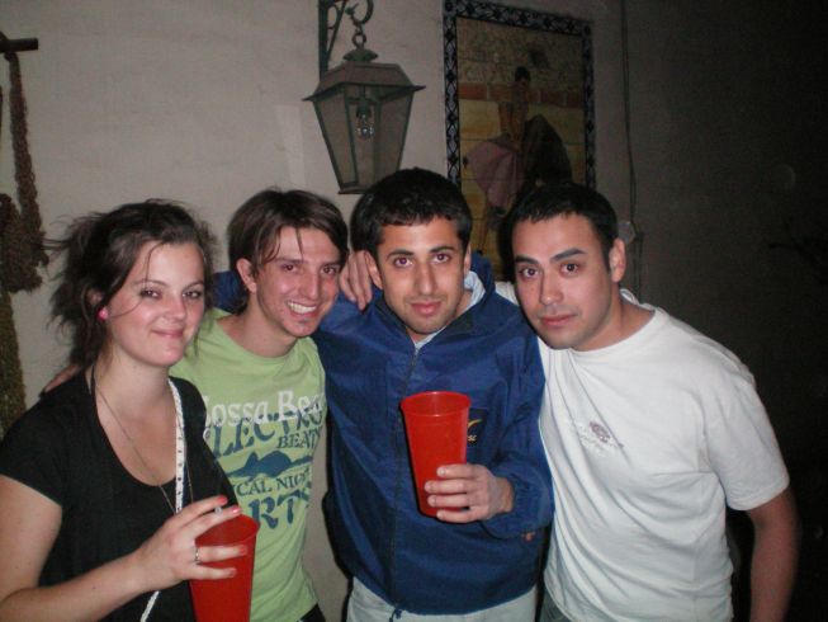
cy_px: 311
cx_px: 414
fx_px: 909
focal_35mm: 38
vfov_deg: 37.7
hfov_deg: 49.0
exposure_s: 1/60
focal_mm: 6.3
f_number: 3.1
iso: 400
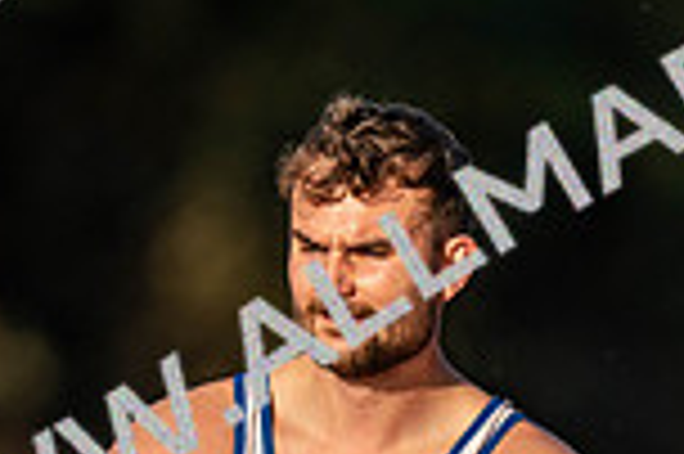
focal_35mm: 2296
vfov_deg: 0.6
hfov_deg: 0.9
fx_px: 43576
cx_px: 356
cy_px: 641
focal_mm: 600
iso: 360
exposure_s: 1/2500
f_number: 4
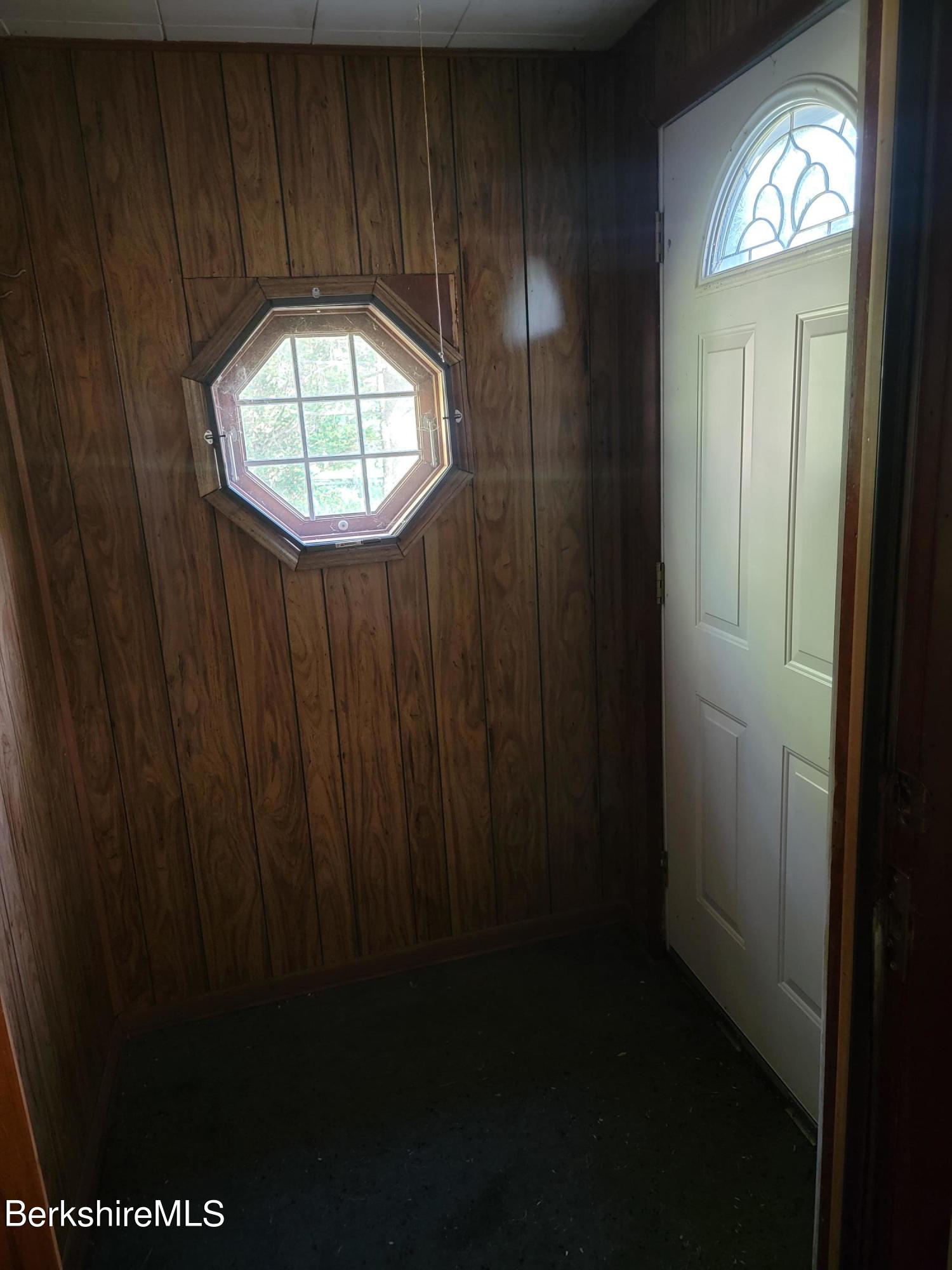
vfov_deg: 71.6
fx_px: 880
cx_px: 476
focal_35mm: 24
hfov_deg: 56.8
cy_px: 635
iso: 500
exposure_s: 1/24
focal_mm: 6.7
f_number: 1.8
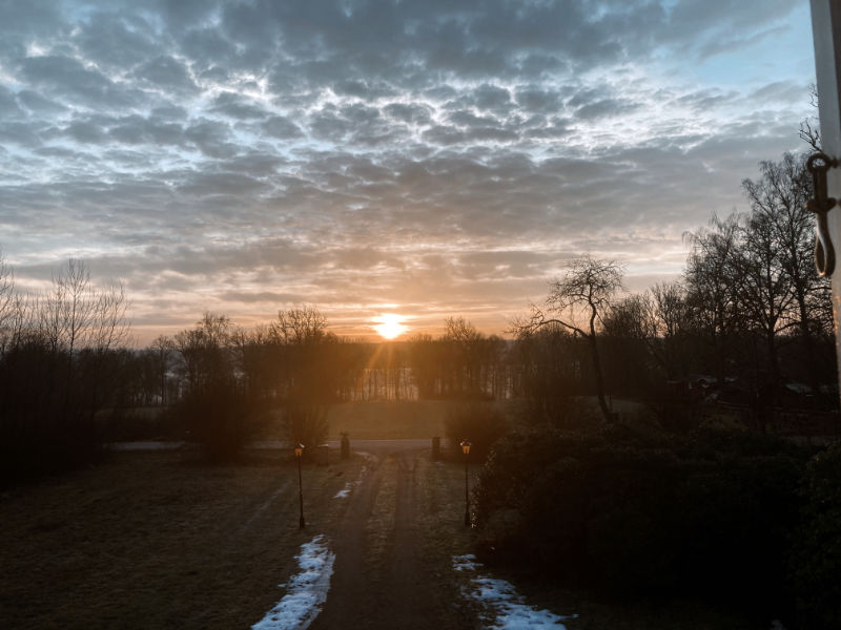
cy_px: 315
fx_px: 680
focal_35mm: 28
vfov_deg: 49.7
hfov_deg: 63.4
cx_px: 420
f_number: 1.8
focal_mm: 4
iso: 20
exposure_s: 1/440
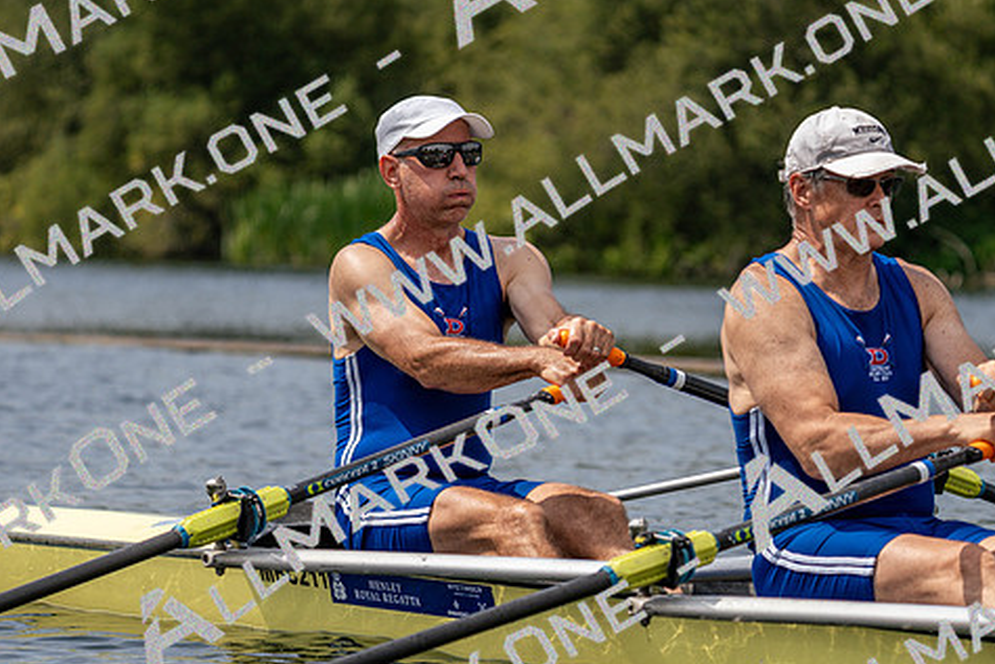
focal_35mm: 244
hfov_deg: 8.4
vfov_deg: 5.6
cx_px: 566
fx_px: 6746
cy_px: 355
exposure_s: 1/1600
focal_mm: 200
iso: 200
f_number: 5.6
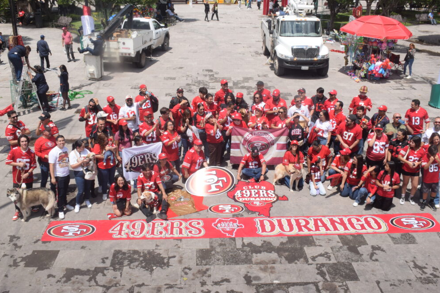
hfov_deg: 53.8
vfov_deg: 37.3
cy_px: 144
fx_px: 434
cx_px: 216
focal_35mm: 36
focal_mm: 23
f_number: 22
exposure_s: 1/1250
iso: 400
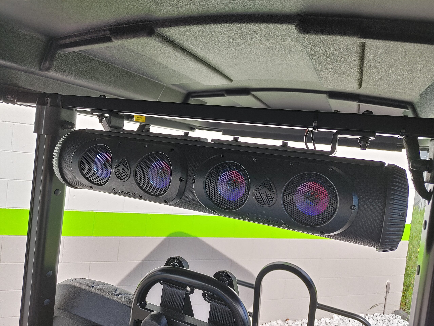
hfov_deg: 67.3
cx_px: 217
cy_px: 163
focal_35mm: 26
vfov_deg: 53.1
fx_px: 326
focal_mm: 4.81
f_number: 1.8
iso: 50
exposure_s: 1/248
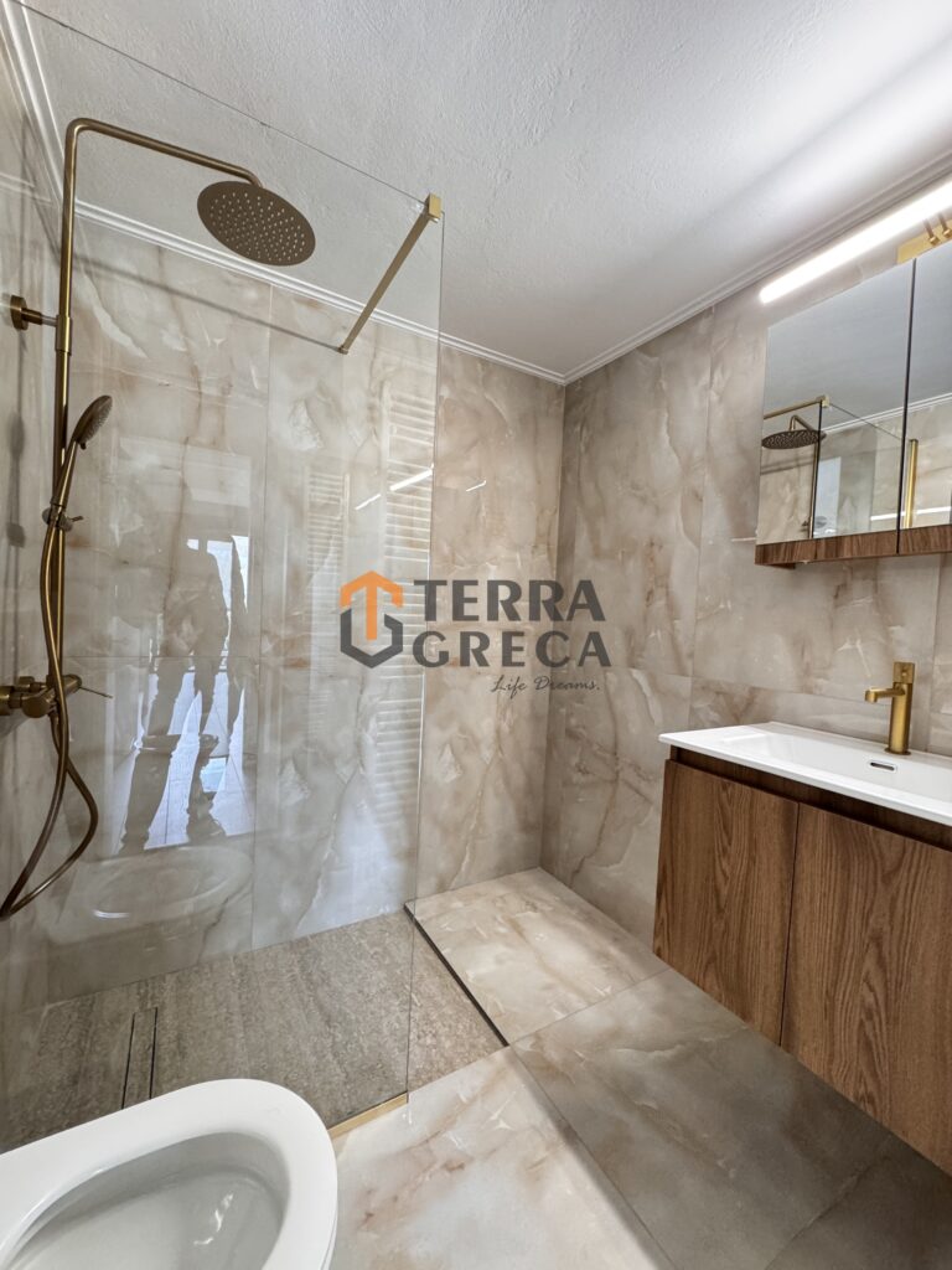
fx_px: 513
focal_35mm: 14
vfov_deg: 102.1
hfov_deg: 85.7
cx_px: 476
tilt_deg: -1.7
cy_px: 635
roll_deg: -2.6
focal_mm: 2.22
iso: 500
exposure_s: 1/60
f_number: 2.2
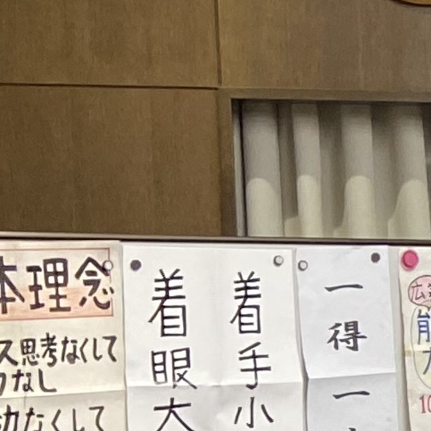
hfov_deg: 7.6
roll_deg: +0.8
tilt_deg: -3.5
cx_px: 1437
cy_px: 460
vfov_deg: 9.0
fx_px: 2705
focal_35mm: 192
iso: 125
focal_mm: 4.25
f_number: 1.8
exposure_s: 1/100
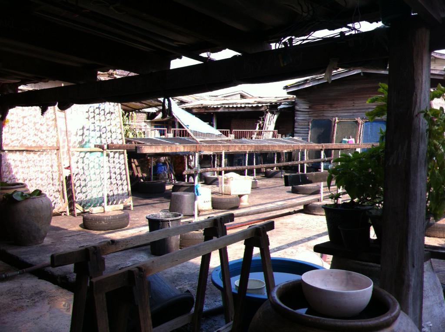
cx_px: 222
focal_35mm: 35
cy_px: 166
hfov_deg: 52.7
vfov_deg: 40.6
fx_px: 449
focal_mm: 3.85
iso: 80
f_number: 2.8
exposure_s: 1/318
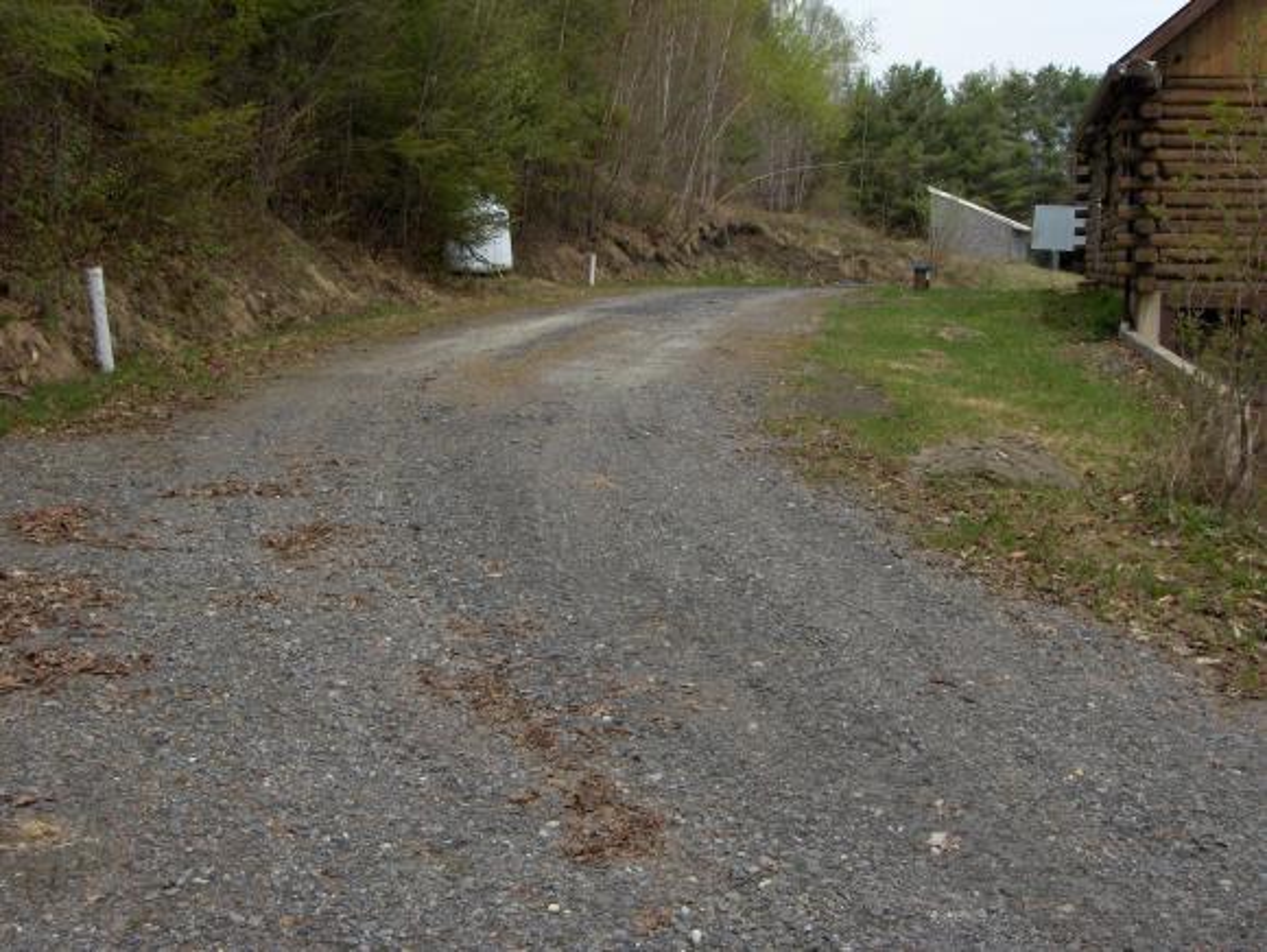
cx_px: 634
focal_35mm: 39
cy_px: 476
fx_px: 1429
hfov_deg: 47.8
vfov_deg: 36.9
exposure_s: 1/1190
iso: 100
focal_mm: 8
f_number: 4.8
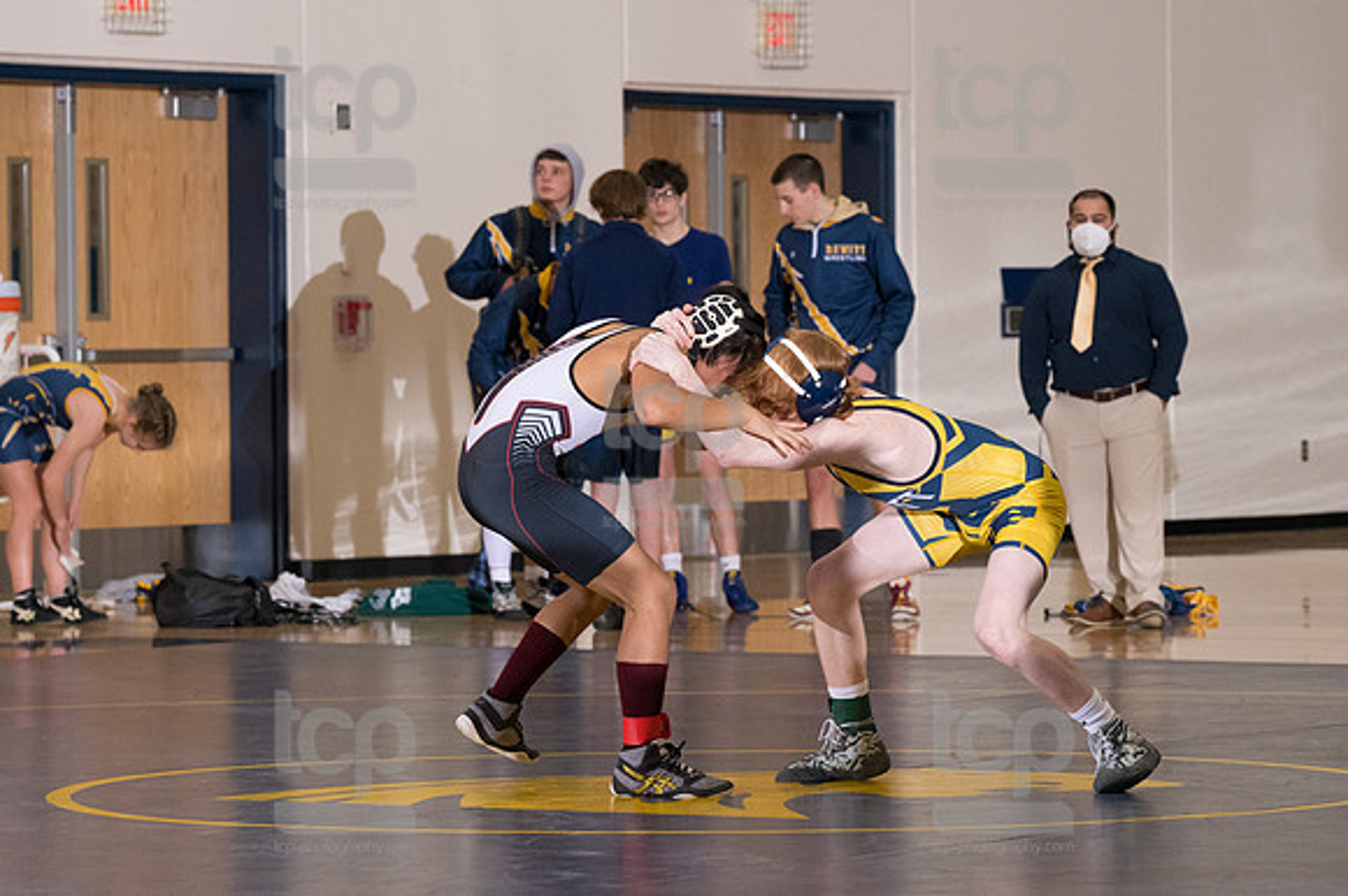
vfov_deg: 7.3
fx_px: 6998
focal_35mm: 187
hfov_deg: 11.0
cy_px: 448
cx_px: 674
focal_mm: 125
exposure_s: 1/250
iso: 2000
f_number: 5.6
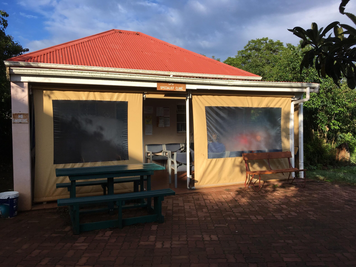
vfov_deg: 48.2
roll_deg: +1.7
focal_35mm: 29
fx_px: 298
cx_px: 178
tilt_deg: -2.0
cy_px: 134
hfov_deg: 61.7
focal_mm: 4.15
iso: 25
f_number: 2.2
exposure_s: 1/1202
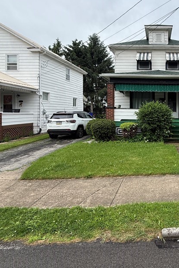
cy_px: 112
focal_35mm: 24
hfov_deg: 48.0
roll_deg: +1.3
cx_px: 159
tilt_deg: +2.9
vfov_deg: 73.2
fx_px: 179
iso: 50
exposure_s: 1/1167
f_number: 2.2
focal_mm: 2.22
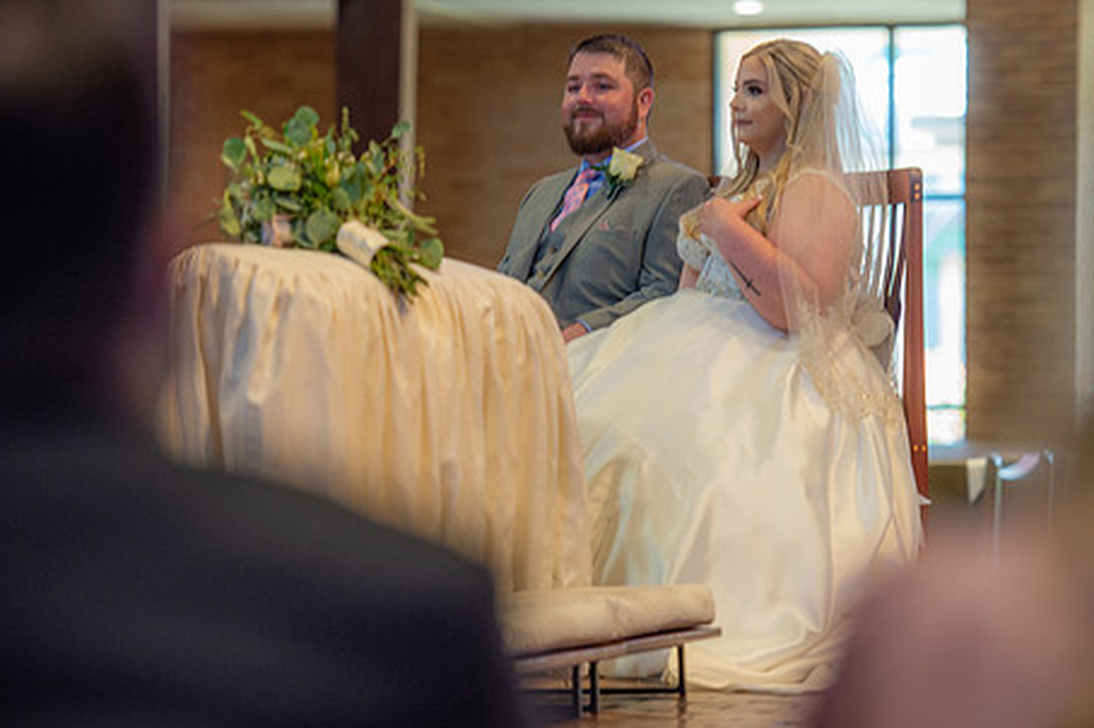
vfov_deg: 7.7
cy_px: 304
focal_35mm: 179
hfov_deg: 11.5
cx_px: 672
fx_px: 5436
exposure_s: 1/125
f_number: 2.8
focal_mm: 140
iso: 1250
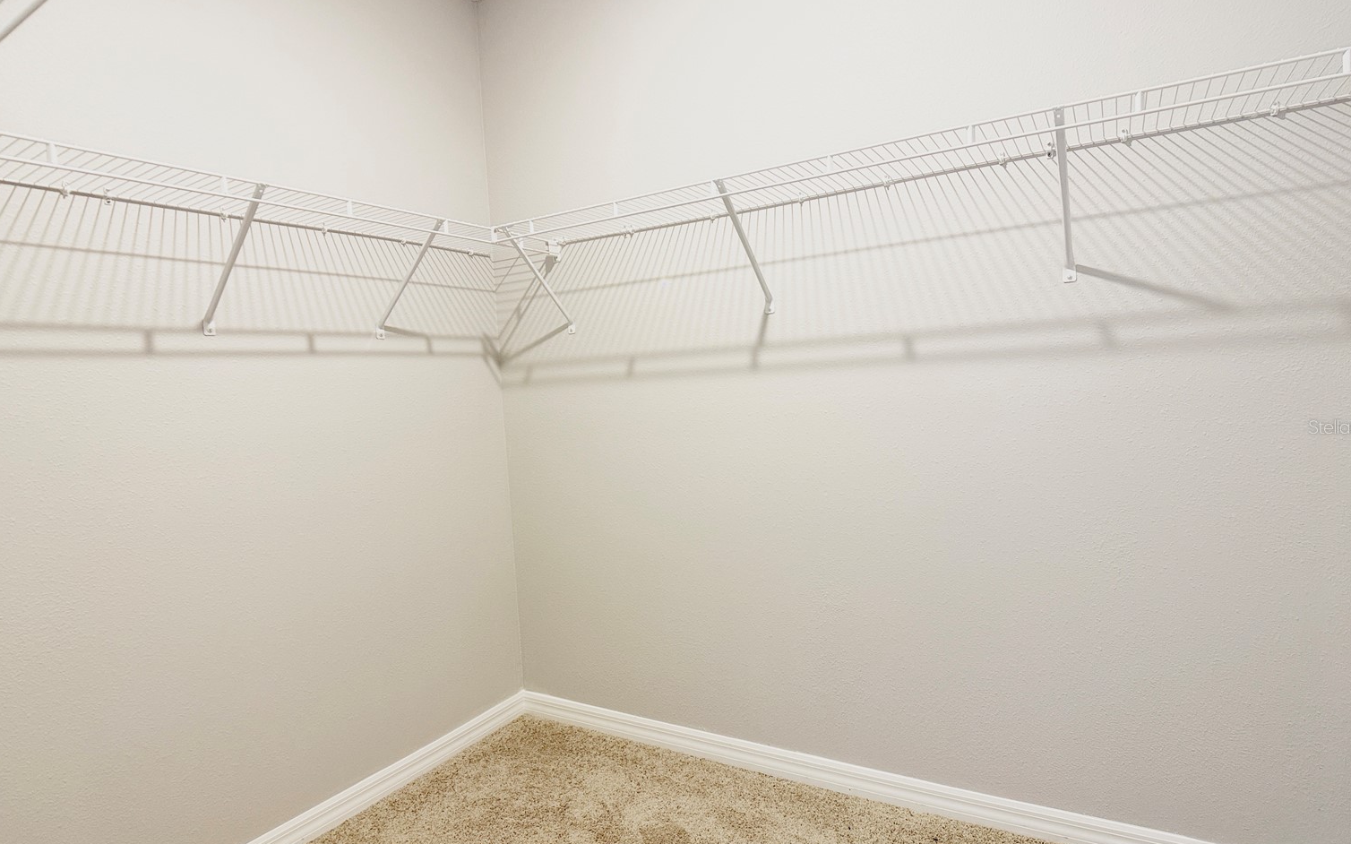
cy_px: 426
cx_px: 676
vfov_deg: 46.0
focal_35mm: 27
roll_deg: +3.0
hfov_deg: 68.4
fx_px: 994
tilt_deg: -3.1
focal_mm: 6.76
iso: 200
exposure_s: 1/60
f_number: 1.78
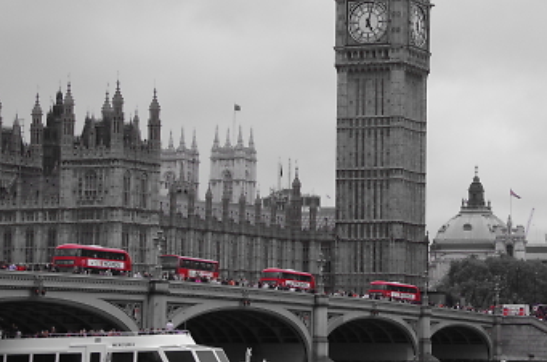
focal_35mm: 139
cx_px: 398
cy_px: 127
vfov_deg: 9.8
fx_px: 2108
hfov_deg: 14.7
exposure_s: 1/200
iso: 400
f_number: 11
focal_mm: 53
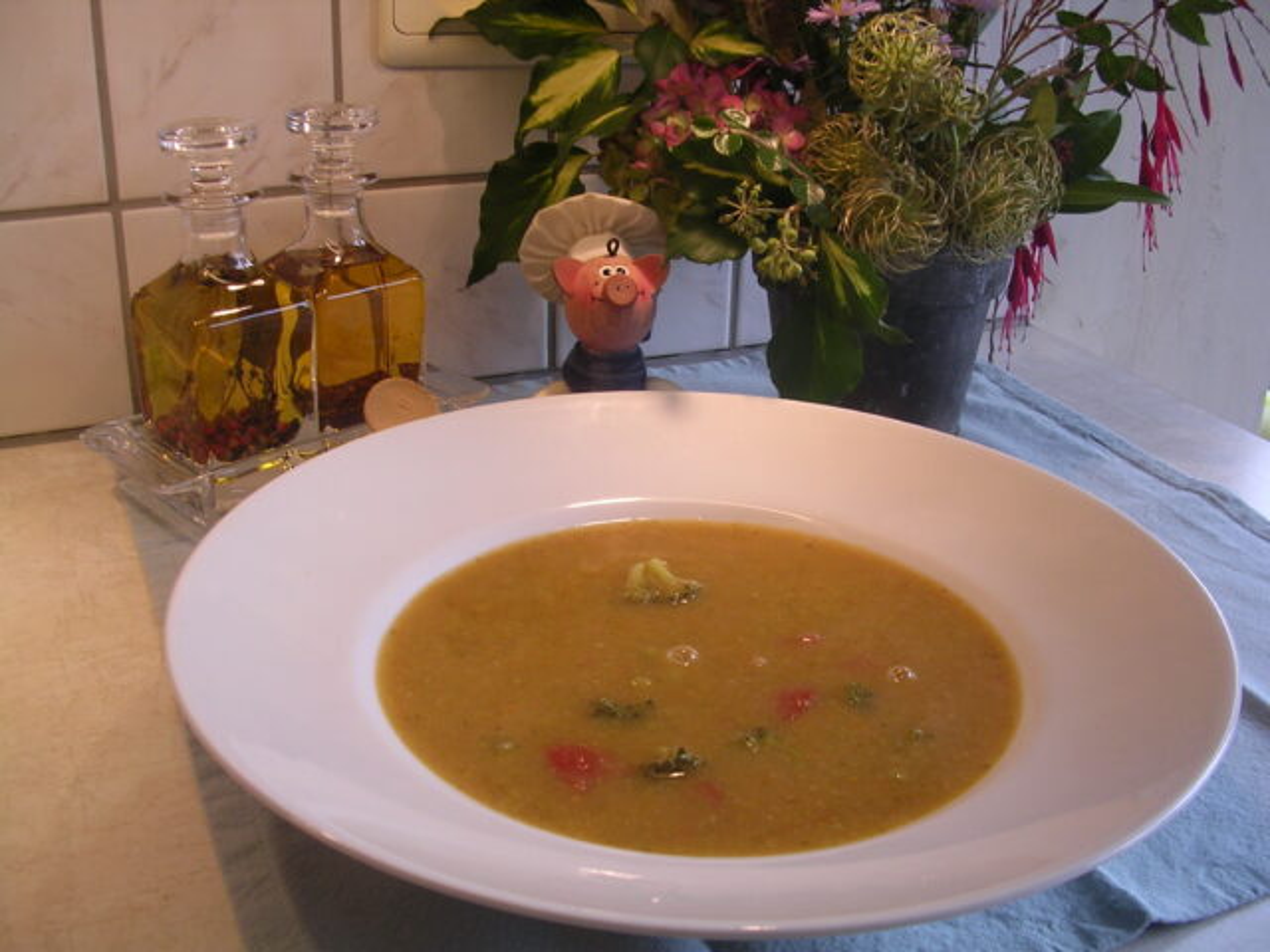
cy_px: 476
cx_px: 635
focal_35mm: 38
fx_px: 1394
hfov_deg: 49.0
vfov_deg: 37.7
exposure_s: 1/64.4
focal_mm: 5.8
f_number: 2.8
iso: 100
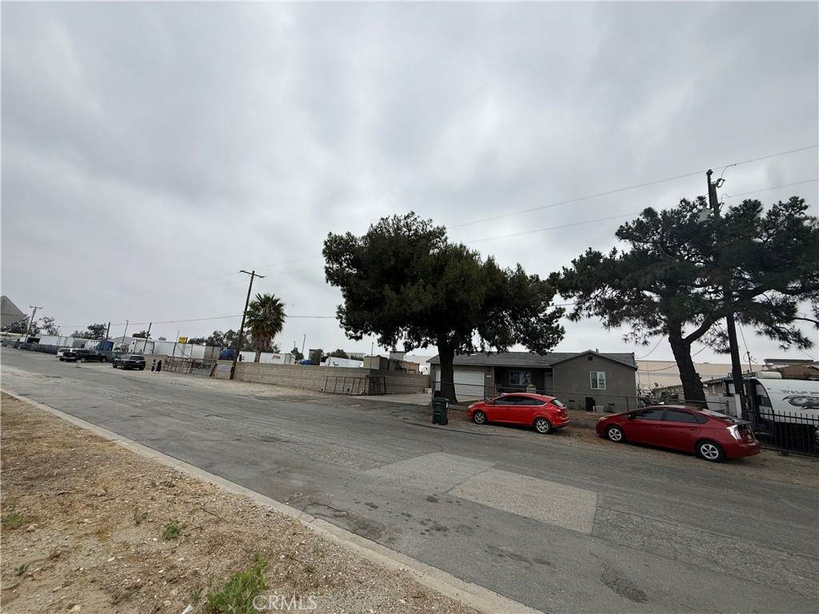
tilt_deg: +12.9
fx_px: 331
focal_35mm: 14
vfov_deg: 85.7
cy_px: 307
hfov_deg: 102.1
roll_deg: -4.0
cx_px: 410
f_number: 2.2
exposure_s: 1/4762
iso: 50
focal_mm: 2.22
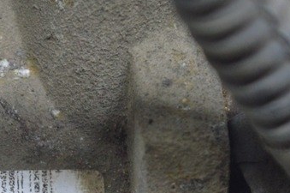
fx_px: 2007
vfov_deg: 5.5
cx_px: -111
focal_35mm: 250
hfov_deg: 8.1
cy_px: 223
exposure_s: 1/50
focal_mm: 55
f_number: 5.6
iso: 800
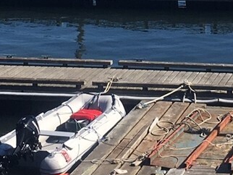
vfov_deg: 9.8
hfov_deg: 13.6
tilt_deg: -2.6
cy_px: -126
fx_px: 970
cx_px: 185
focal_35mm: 144
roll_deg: +1.5
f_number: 2.2
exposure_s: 1/1508
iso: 25
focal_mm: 4.15
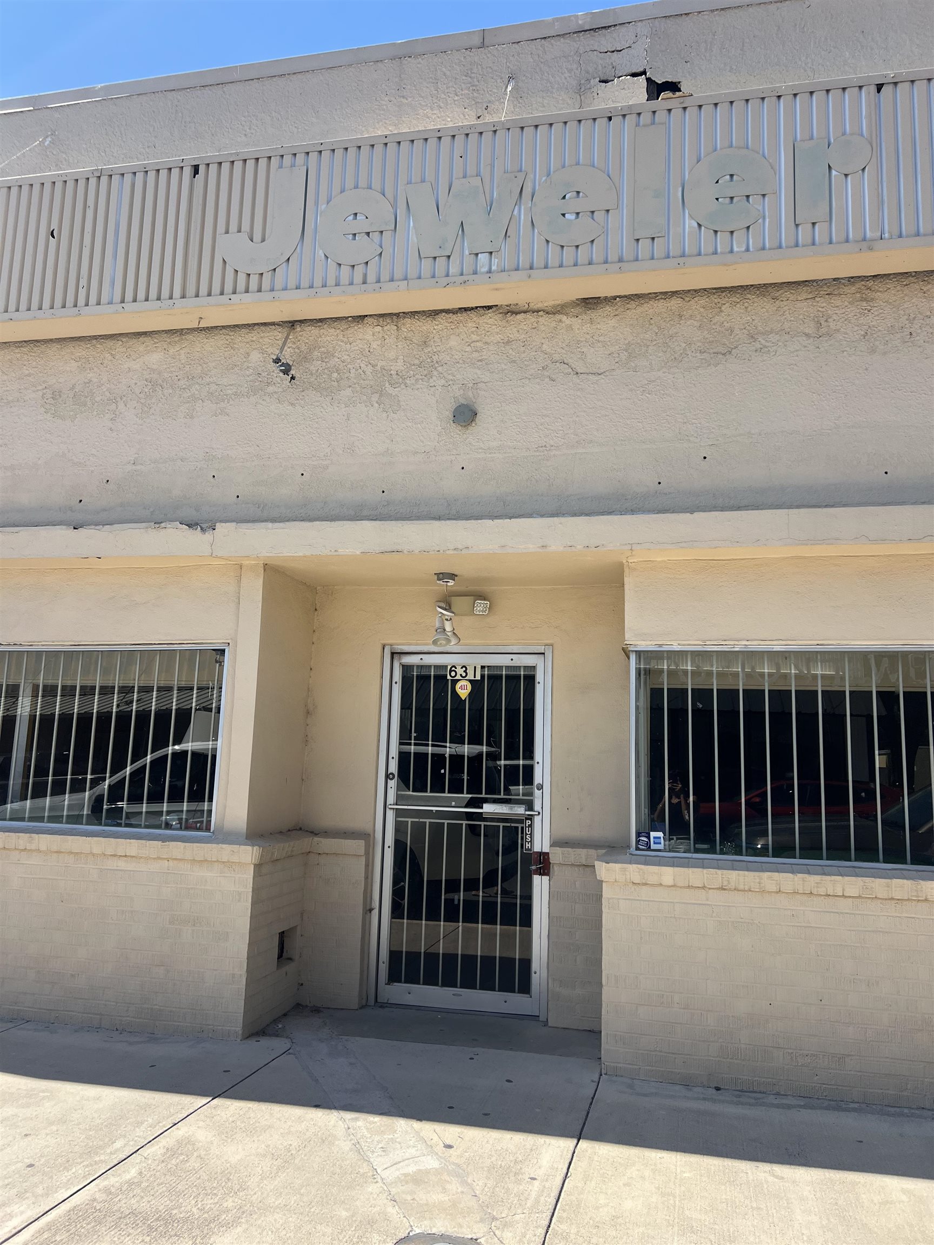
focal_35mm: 26
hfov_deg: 53.1
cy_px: 622
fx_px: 935
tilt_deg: +11.5
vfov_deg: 67.3
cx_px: 467
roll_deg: -1.2
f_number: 1.5
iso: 50
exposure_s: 1/2762
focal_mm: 5.7
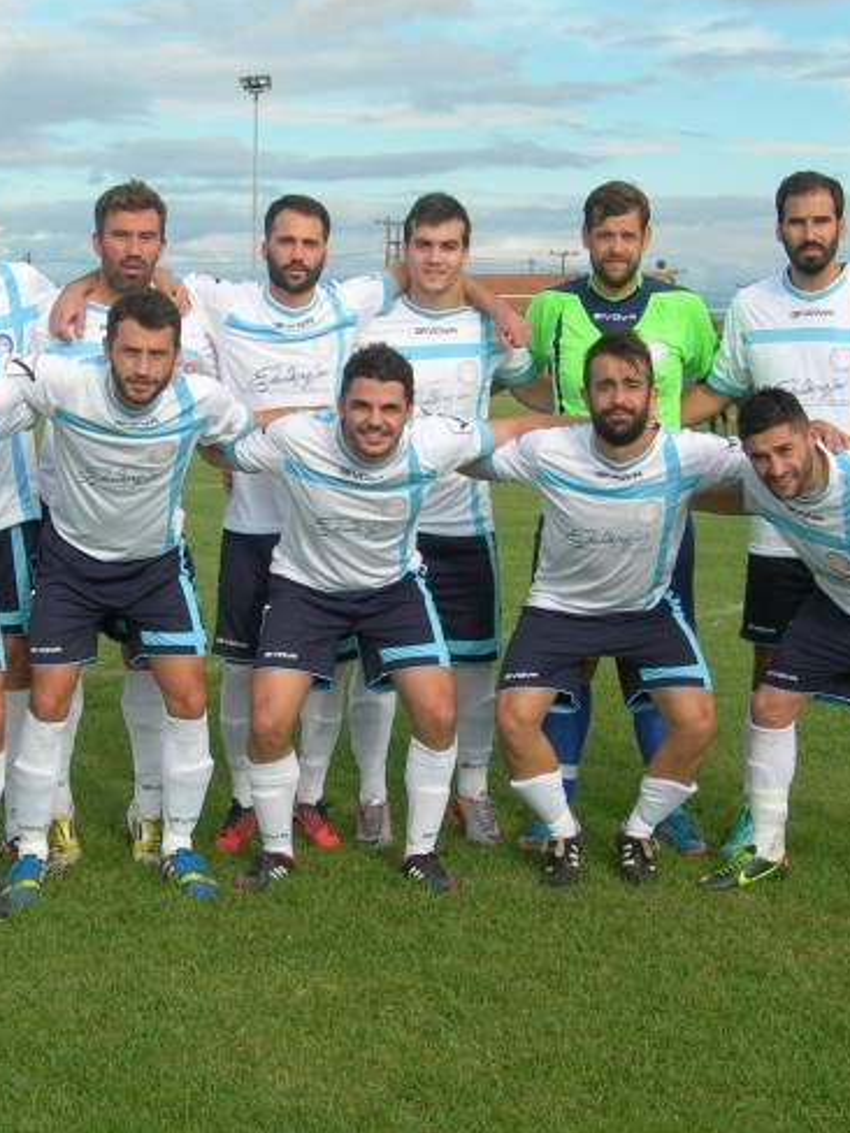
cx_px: 332
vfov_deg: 28.2
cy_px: 563
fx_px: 2259
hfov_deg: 21.3
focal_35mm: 69
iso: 50
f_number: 5.4
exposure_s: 1/310
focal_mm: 10.6
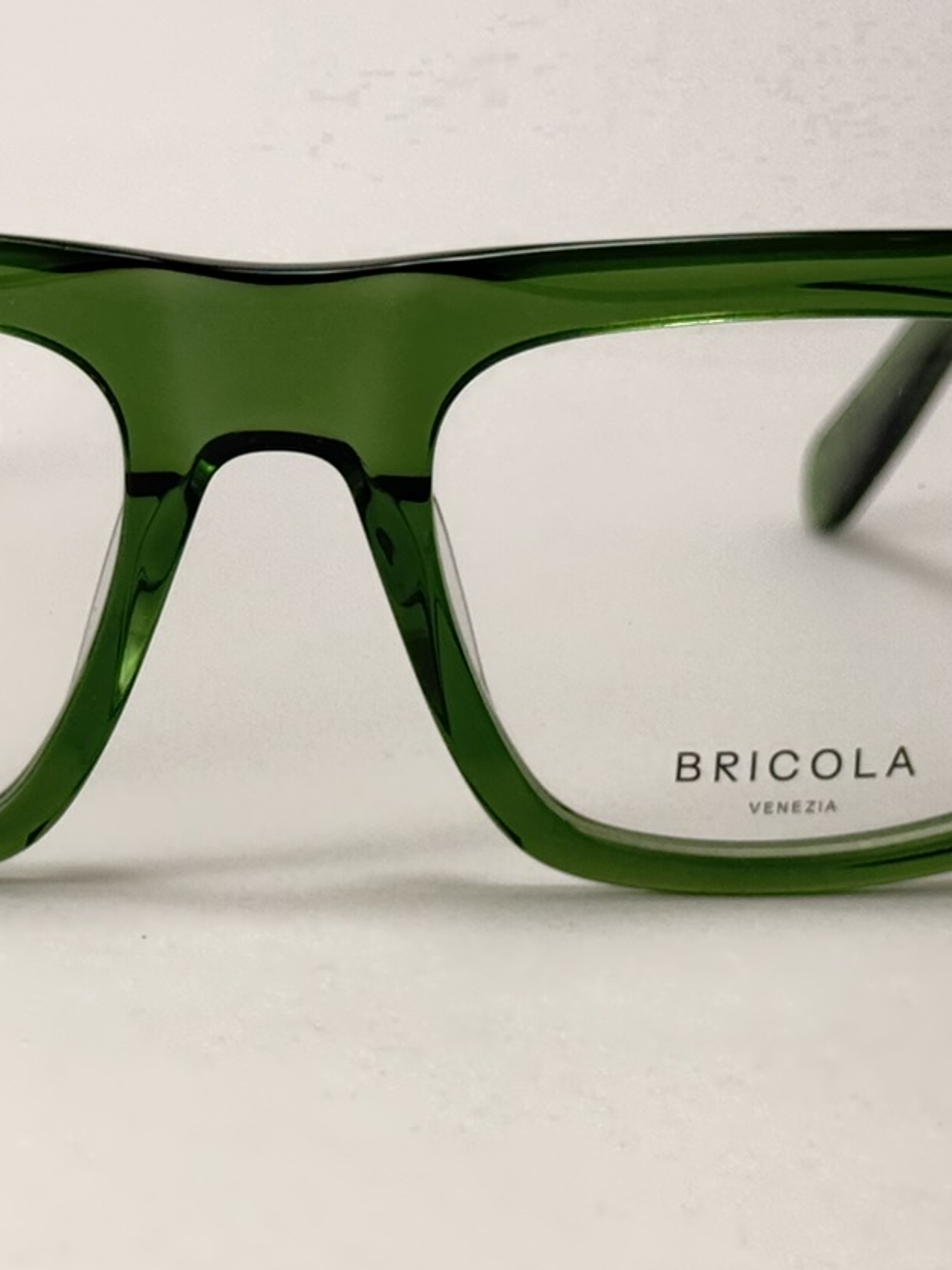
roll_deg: -0.7
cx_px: 273
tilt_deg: -7.9
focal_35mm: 118
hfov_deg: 12.5
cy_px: 517
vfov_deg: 16.7
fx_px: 4326
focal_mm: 6.76
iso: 50
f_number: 1.78
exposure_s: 1/129
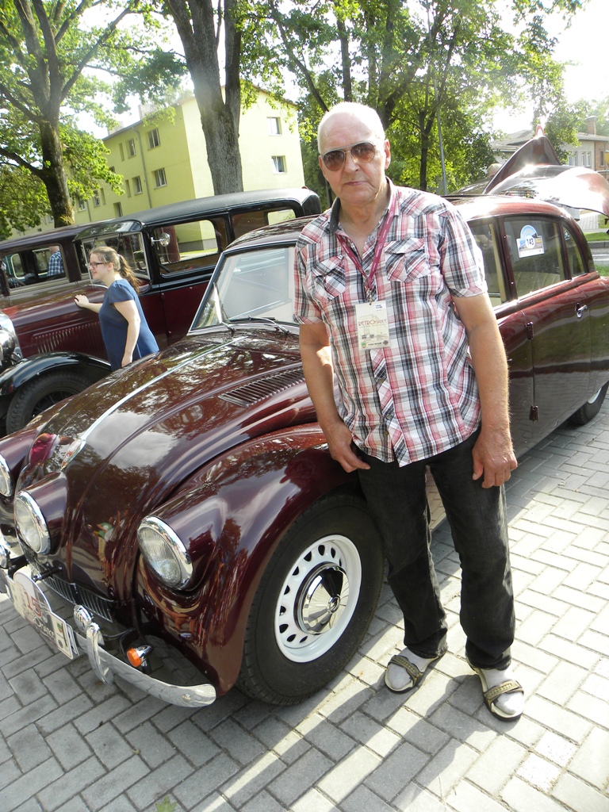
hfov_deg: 53.1
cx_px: 304
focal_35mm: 26
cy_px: 406
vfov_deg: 67.3
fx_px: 610
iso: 64
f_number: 3.5
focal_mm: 4.6
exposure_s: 1/120
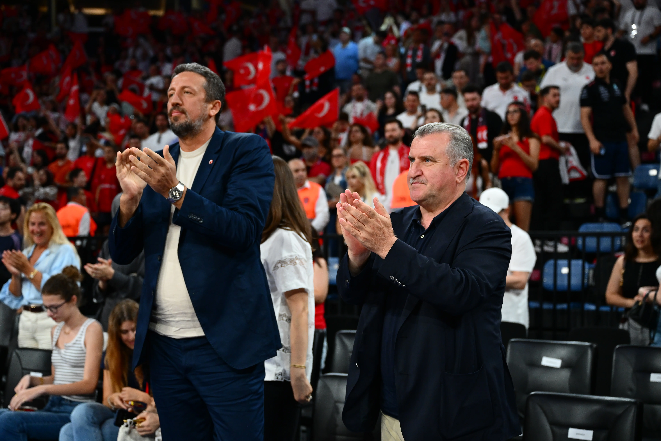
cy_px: 220
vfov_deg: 24.2
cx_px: 330
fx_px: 1028
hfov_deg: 35.6
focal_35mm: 56
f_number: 3.5
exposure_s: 1/2000
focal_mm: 56
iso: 2500
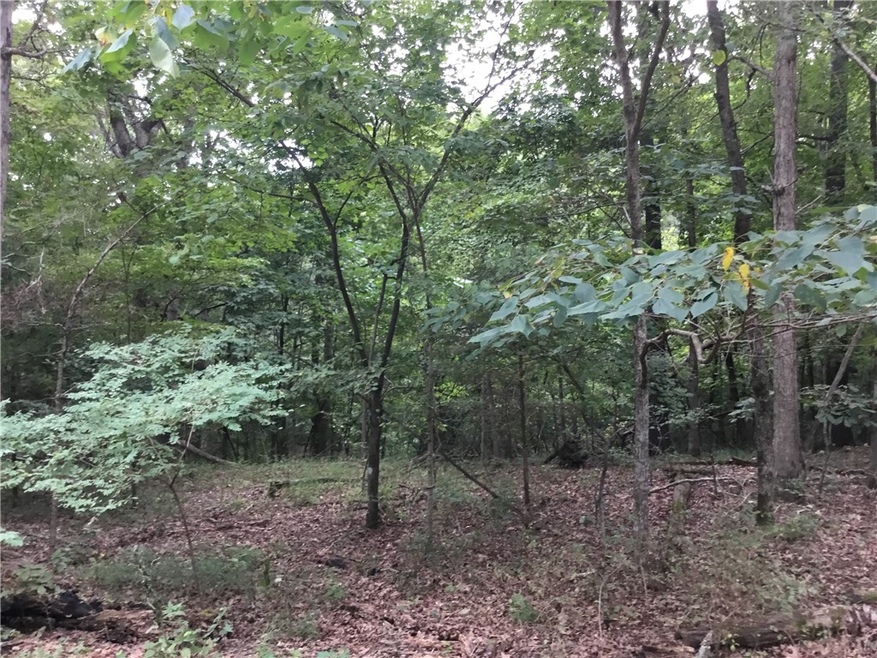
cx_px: 438
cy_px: 329
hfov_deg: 58.4
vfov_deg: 45.4
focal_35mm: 31
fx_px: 785
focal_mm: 3.3
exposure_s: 1/30
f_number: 2.4
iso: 64
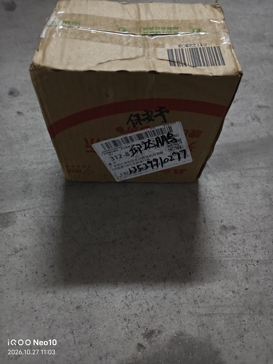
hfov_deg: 58.9
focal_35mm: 23
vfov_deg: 73.9
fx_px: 242
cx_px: 136
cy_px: 182
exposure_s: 1/14.3
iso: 4446
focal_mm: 5.56
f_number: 1.88
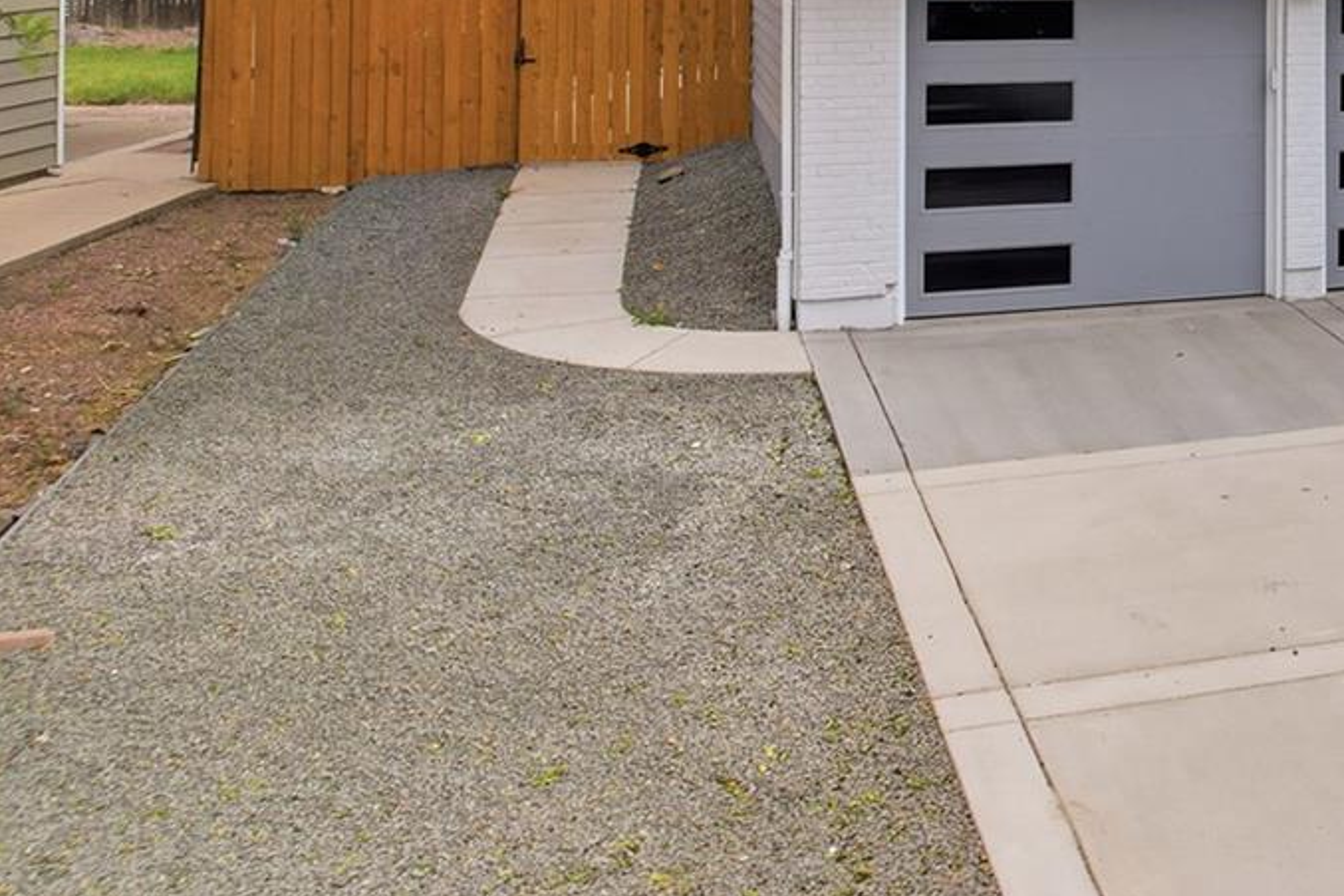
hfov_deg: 32.5
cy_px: -101
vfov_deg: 24.2
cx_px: 1552
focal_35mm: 52
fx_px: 1941
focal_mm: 8.4
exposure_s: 1/100
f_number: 2.8
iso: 100
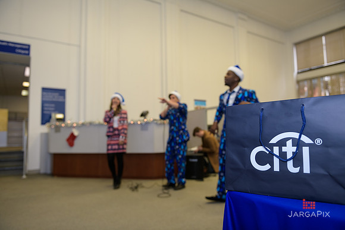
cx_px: 172
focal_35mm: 26
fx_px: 249
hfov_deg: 69.4
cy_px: 115
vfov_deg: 49.6
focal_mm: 26
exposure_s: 1/125
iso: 400
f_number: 3.2
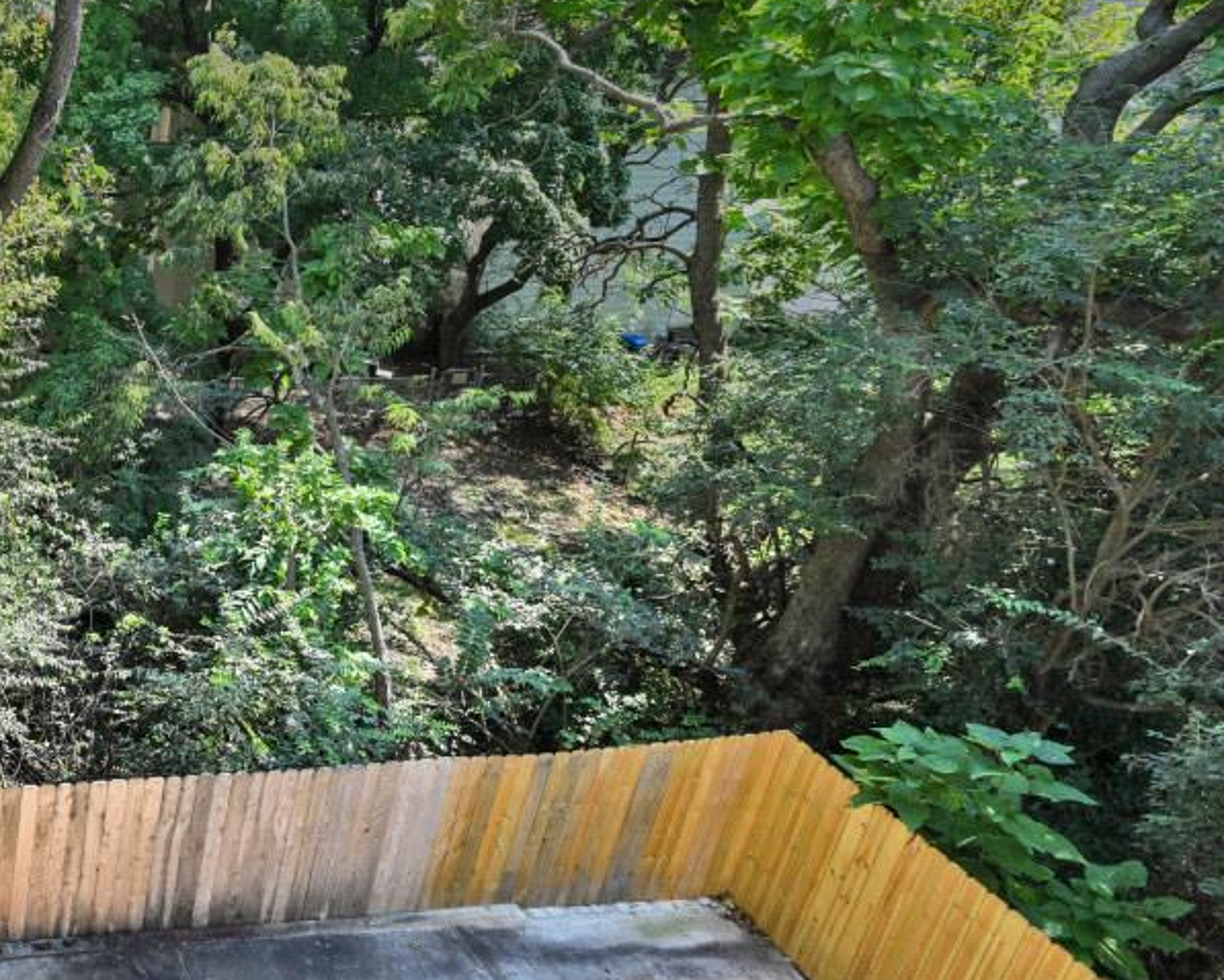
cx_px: -203
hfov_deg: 40.4
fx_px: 1196
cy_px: 305
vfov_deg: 43.8
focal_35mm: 33
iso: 100
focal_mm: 14
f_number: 5.6
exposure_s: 1/250
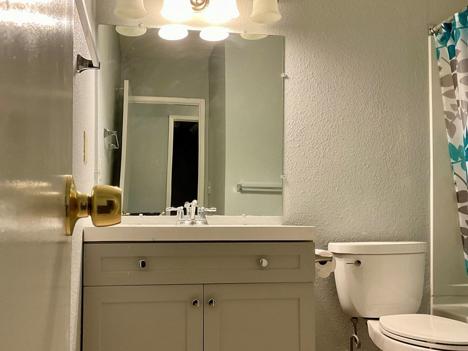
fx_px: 487
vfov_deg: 39.5
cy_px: 209
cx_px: 210
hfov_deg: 51.3
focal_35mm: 36
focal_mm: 3
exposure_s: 1/60
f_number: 1.8
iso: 160
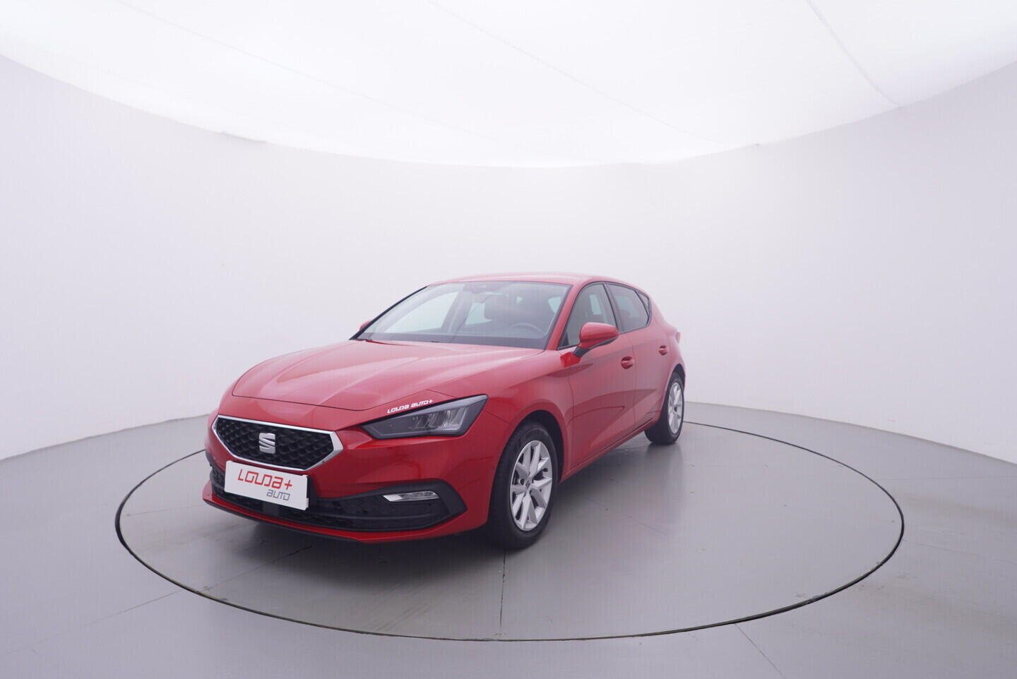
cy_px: 340
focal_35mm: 22
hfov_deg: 77.3
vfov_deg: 56.2
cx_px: 508
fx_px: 636
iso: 200
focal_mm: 15
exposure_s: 1/80
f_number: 5
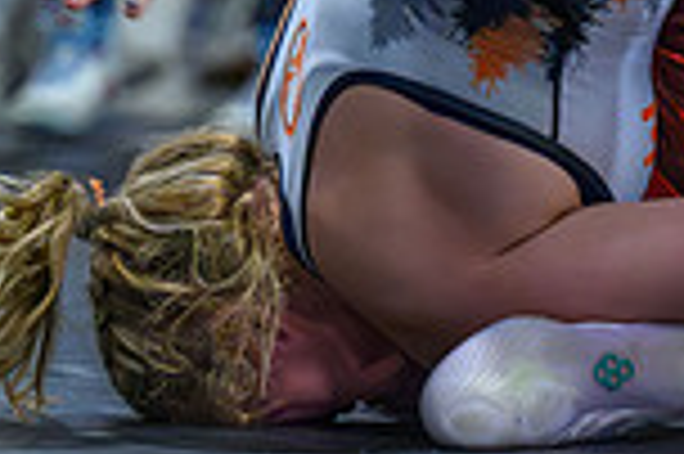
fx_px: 11634
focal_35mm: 613
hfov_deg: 3.4
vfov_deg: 2.2
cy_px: 22
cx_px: 795
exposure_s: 1/800
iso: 12800
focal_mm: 120
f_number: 2.8
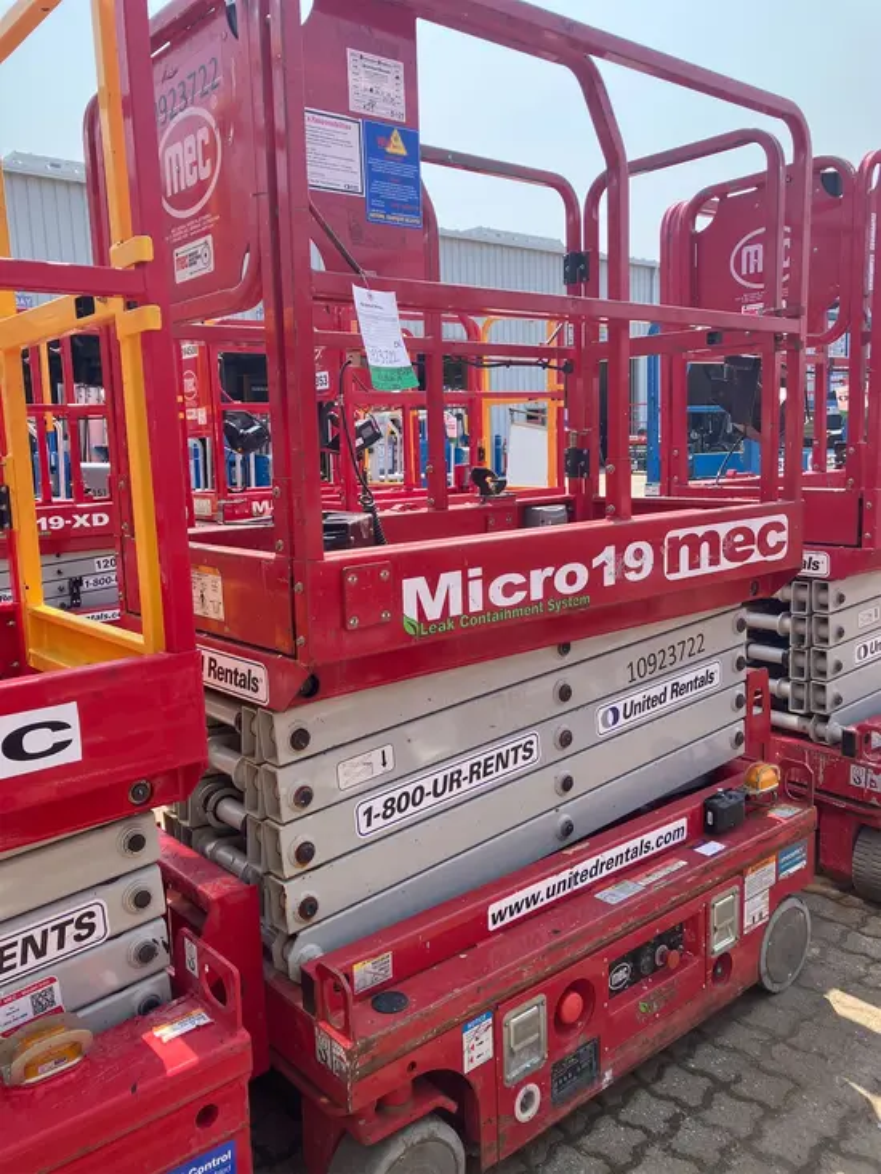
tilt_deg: -4.8
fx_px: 950
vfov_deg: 63.4
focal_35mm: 28
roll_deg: +2.0
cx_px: 440
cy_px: 587
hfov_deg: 49.8
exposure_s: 1/759
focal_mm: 3.99
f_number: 1.8
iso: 32
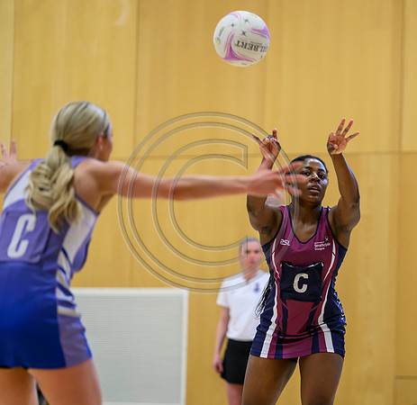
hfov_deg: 8.0
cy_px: 216
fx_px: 2978
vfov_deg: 7.8
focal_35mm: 222
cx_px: 325
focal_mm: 165
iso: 3200
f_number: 3.2
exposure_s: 1/1000
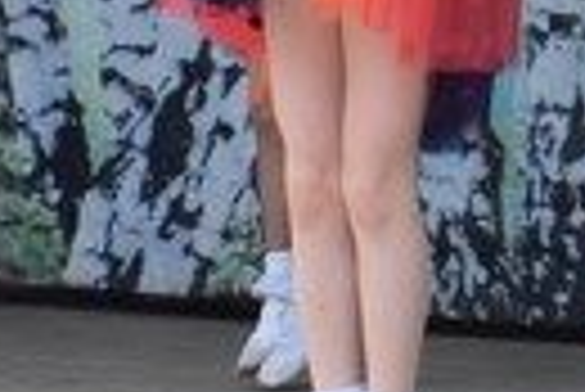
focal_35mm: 318
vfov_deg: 4.3
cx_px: 1224
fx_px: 5172
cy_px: -453
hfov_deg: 6.3
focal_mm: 27
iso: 320
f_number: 8
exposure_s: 1/250
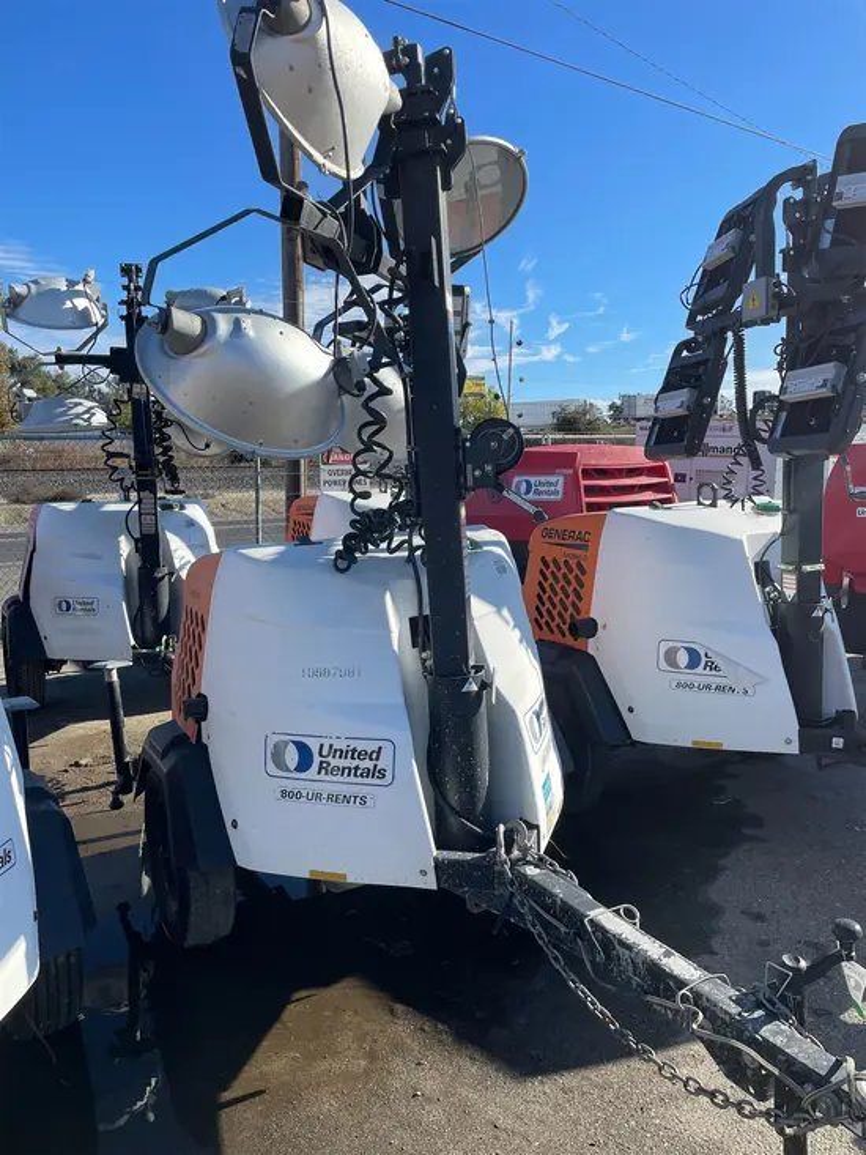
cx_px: 433
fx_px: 867
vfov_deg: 67.3
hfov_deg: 53.1
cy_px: 578
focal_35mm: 26
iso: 32
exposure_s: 1/2618
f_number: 1.6
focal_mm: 4.2
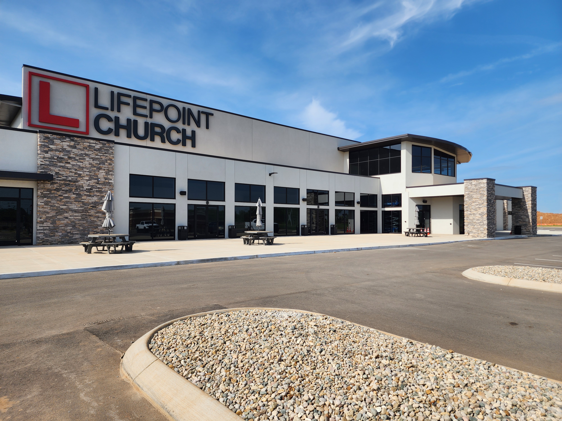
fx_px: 373
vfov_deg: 58.9
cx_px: 281
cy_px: 210
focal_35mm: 23
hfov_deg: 73.9
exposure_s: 1/1242
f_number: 1.8
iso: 12
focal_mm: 6.4
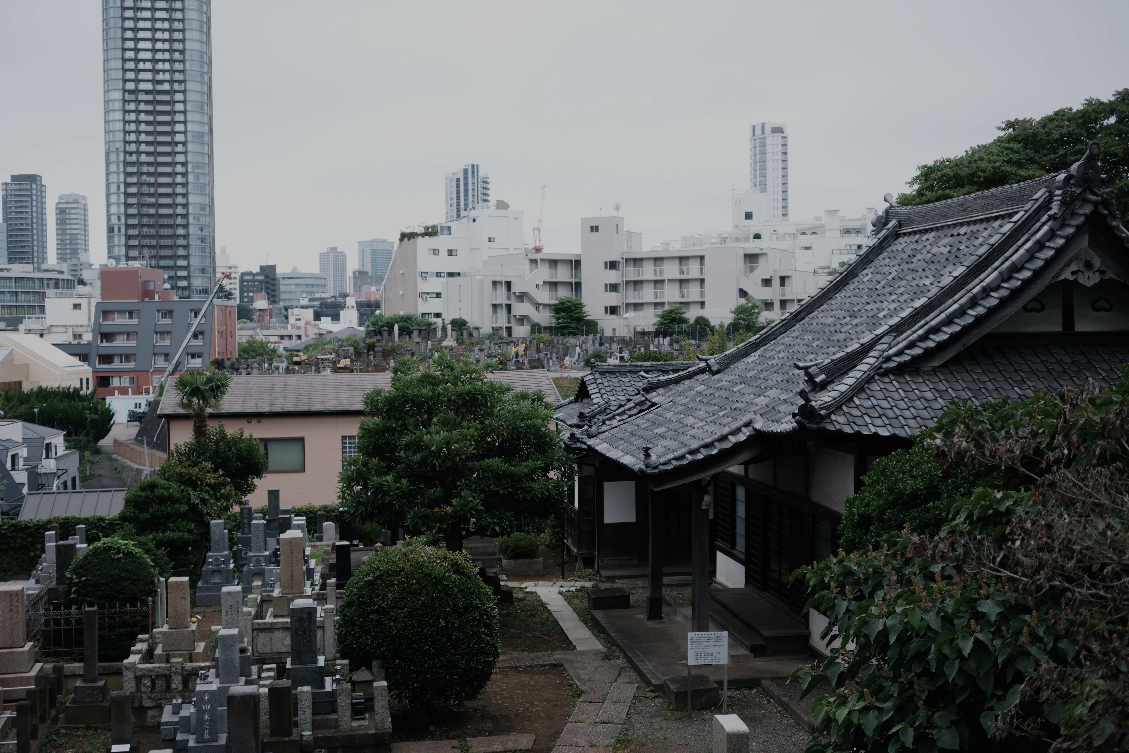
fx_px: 1286
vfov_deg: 32.6
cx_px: 564
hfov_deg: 47.4
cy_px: 376
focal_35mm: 41
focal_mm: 27
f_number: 2.8
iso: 160
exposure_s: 1/250
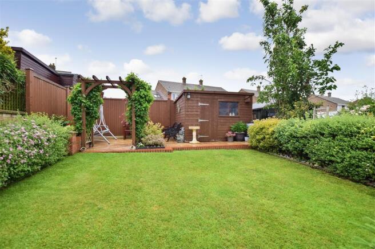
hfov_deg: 100.4
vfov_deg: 77.3
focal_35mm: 15
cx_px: 188
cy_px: 124
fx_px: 156
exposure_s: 1/200
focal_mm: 10
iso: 320
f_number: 8
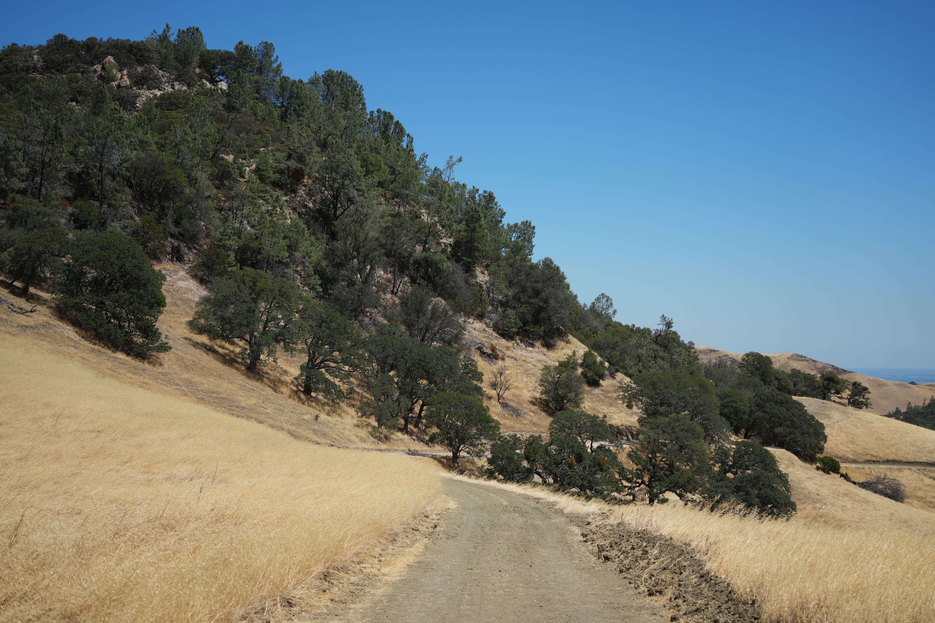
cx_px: 468
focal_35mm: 50
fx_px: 1299
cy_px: 312
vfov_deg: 27.0
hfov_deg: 39.6
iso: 125
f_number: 4.5
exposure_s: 1/1250
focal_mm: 50
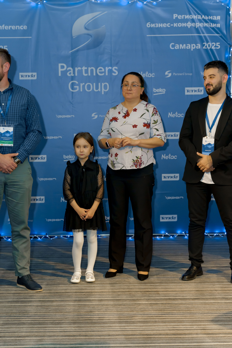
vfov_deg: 31.0
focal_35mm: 65
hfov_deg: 20.9
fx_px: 628
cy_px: 174
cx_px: 116
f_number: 5
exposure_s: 1/125
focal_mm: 65
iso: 3200
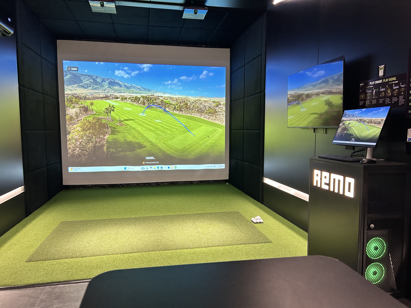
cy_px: 154
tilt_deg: -5.0
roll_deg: +0.2
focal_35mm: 26
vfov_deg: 53.1
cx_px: 206
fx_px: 309
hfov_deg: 67.3
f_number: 1.5
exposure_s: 1/59
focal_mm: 5.7
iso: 200
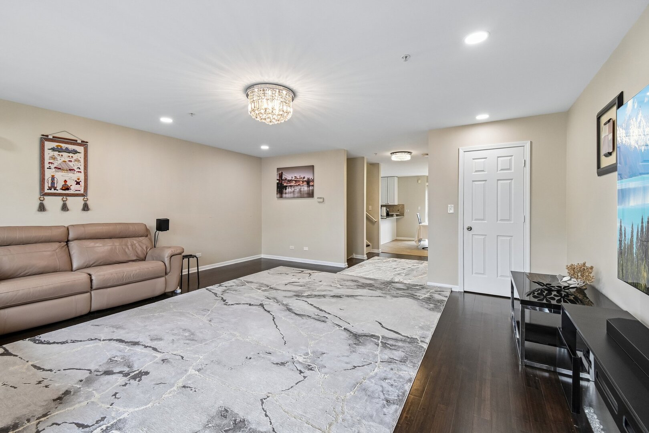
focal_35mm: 15
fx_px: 270
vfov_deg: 77.3
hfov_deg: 100.4
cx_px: 324
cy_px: 216
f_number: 8
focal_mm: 10
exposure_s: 1/15
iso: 200
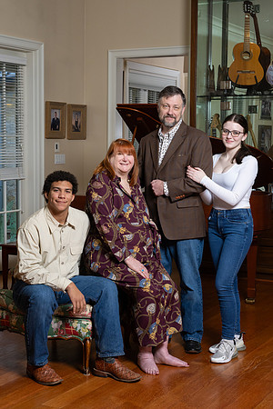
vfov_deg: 31.2
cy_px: 204
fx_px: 734
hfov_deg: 21.1
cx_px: 128
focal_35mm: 65
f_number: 7.1
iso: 640
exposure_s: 1/80
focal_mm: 43
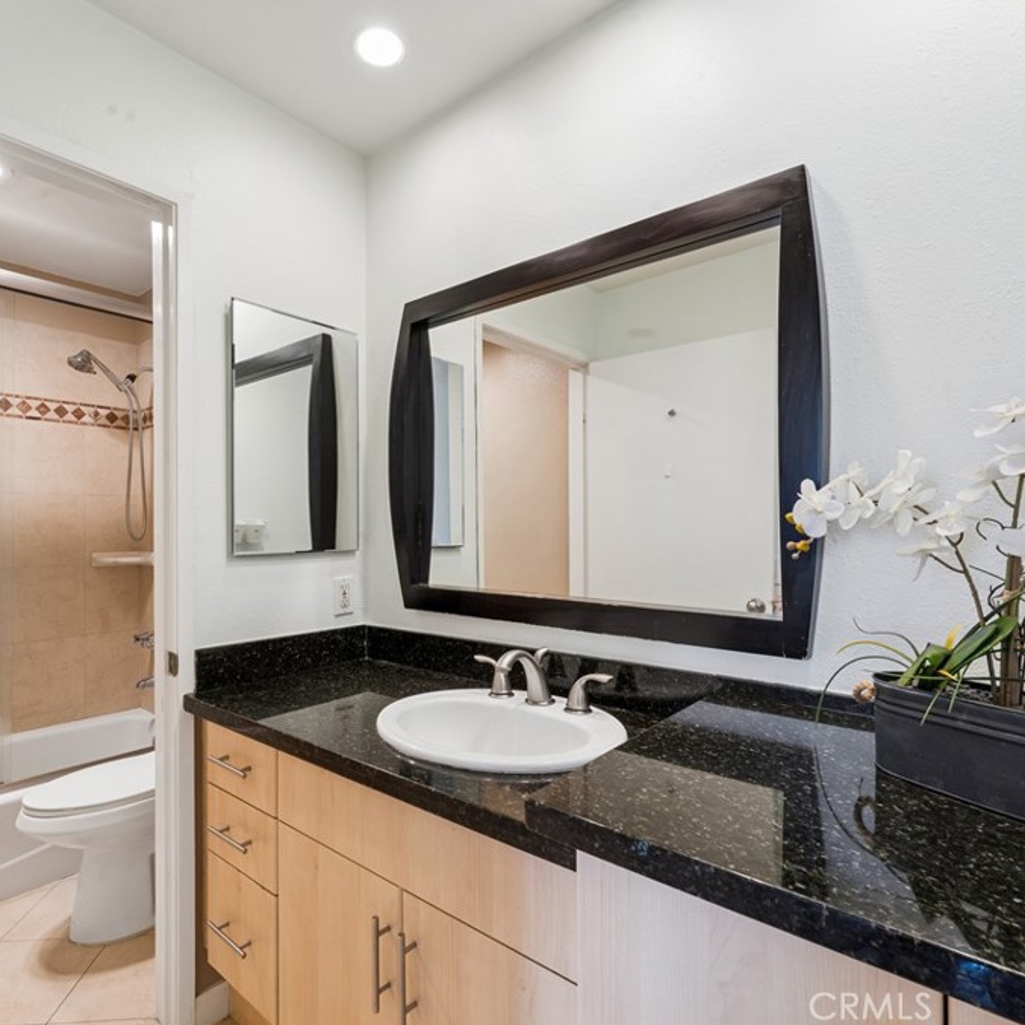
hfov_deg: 80.5
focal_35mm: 18
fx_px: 603
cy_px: 512
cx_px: 463
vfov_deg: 80.7
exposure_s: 3.2
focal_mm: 14
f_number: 13
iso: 100
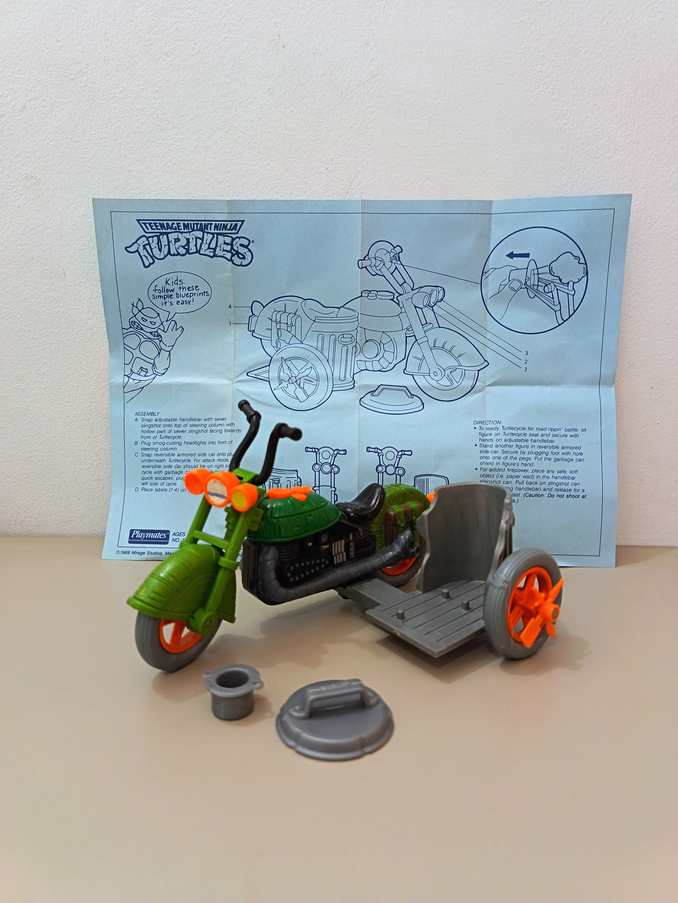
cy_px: 452
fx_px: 627
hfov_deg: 56.8
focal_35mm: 24
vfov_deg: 71.6
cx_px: 339
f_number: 1.75
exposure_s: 1/33.3
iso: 2229
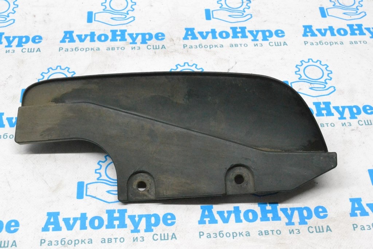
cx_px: 186
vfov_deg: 25.1
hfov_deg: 36.9
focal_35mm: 54
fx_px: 560
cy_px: 124
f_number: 11
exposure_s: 1/160
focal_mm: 36
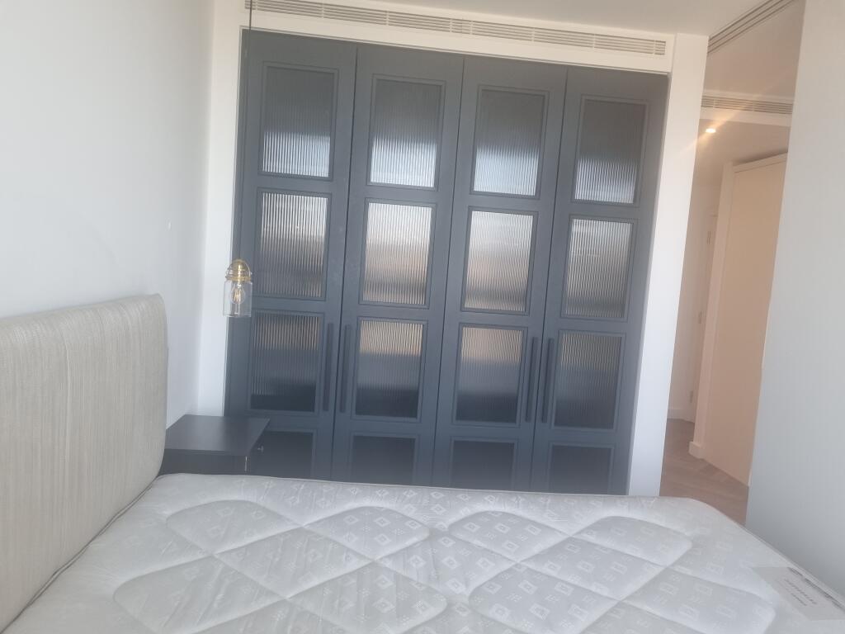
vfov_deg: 53.1
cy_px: 317
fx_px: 635
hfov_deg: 67.3
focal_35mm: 26
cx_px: 422
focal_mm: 5.4
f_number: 1.8
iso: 125
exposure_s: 1/100
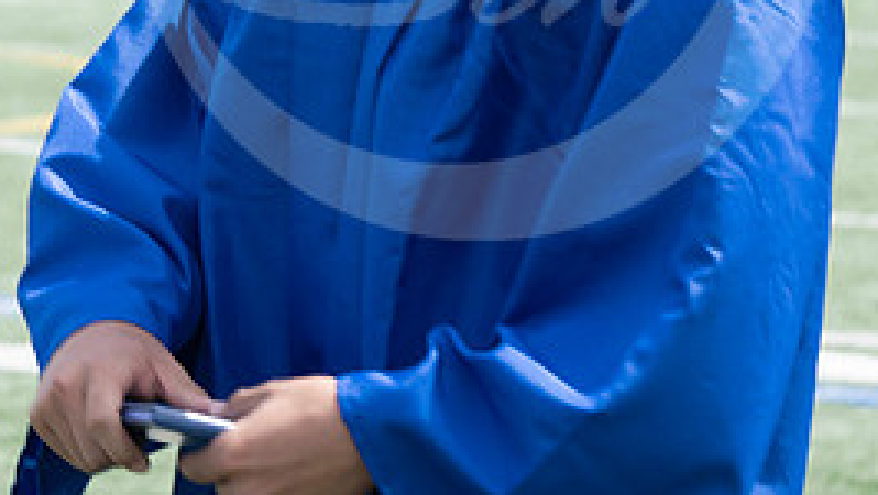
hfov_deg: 4.4
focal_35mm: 494
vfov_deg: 2.5
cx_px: 60
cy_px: -494
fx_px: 11508
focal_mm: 110
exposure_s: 1/250
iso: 200
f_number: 7.1
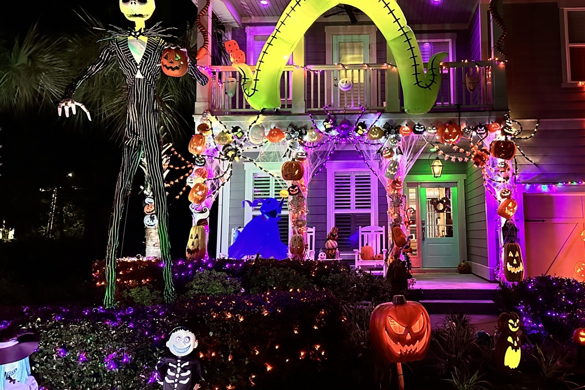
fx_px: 536
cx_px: 369
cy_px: 169
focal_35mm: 33
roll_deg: +0.5
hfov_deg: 56.5
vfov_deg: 39.9
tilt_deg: +7.0
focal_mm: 6.86
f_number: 1.78
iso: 1600
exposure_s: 1/30
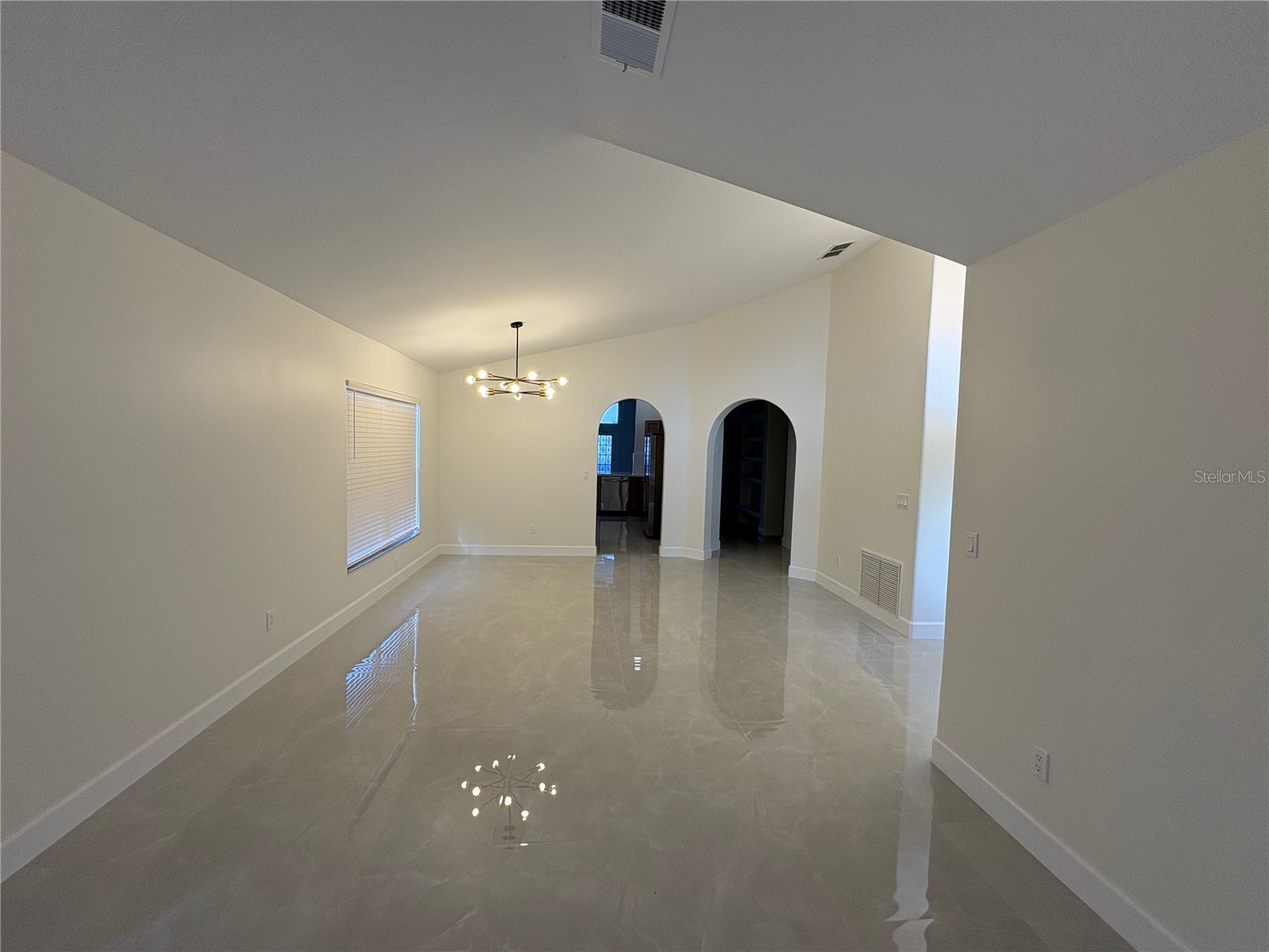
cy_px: 476
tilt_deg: -2.8
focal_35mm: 14
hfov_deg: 102.1
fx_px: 513
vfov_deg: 85.7
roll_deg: -1.8
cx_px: 634
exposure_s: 1/134
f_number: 2.2
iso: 64
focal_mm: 2.22
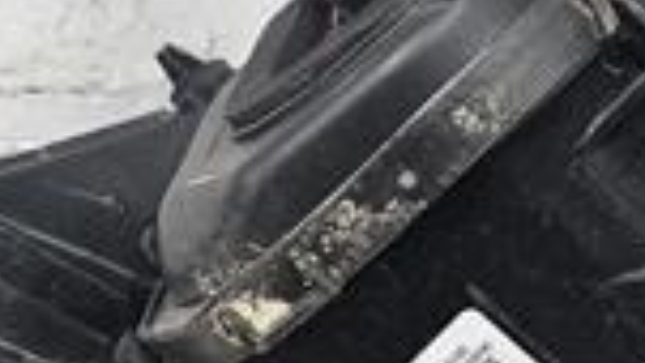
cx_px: 495
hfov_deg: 20.0
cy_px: 269
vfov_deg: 11.4
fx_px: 1813
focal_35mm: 106
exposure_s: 1/100
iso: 400
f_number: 1.8
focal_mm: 5.4
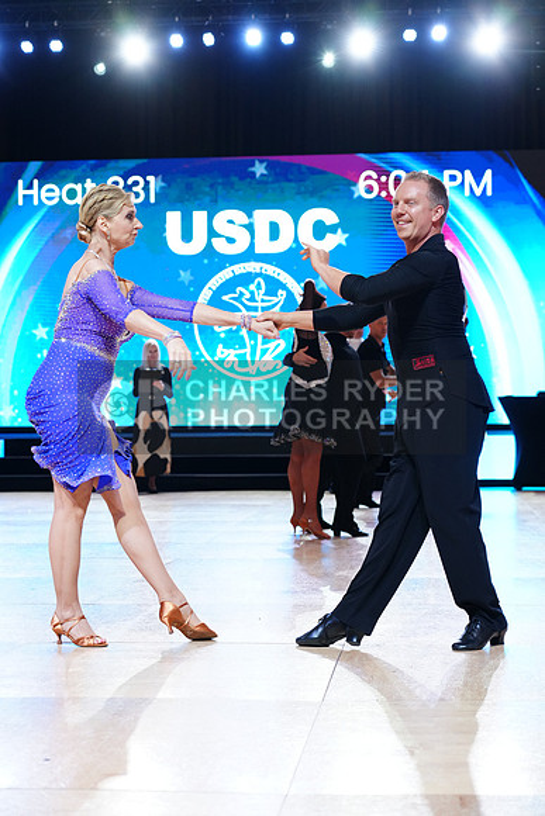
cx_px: 272
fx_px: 1543
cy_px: 408
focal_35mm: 68
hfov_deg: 20.0
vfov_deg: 29.6
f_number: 4
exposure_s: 1/250
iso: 2000
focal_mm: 68
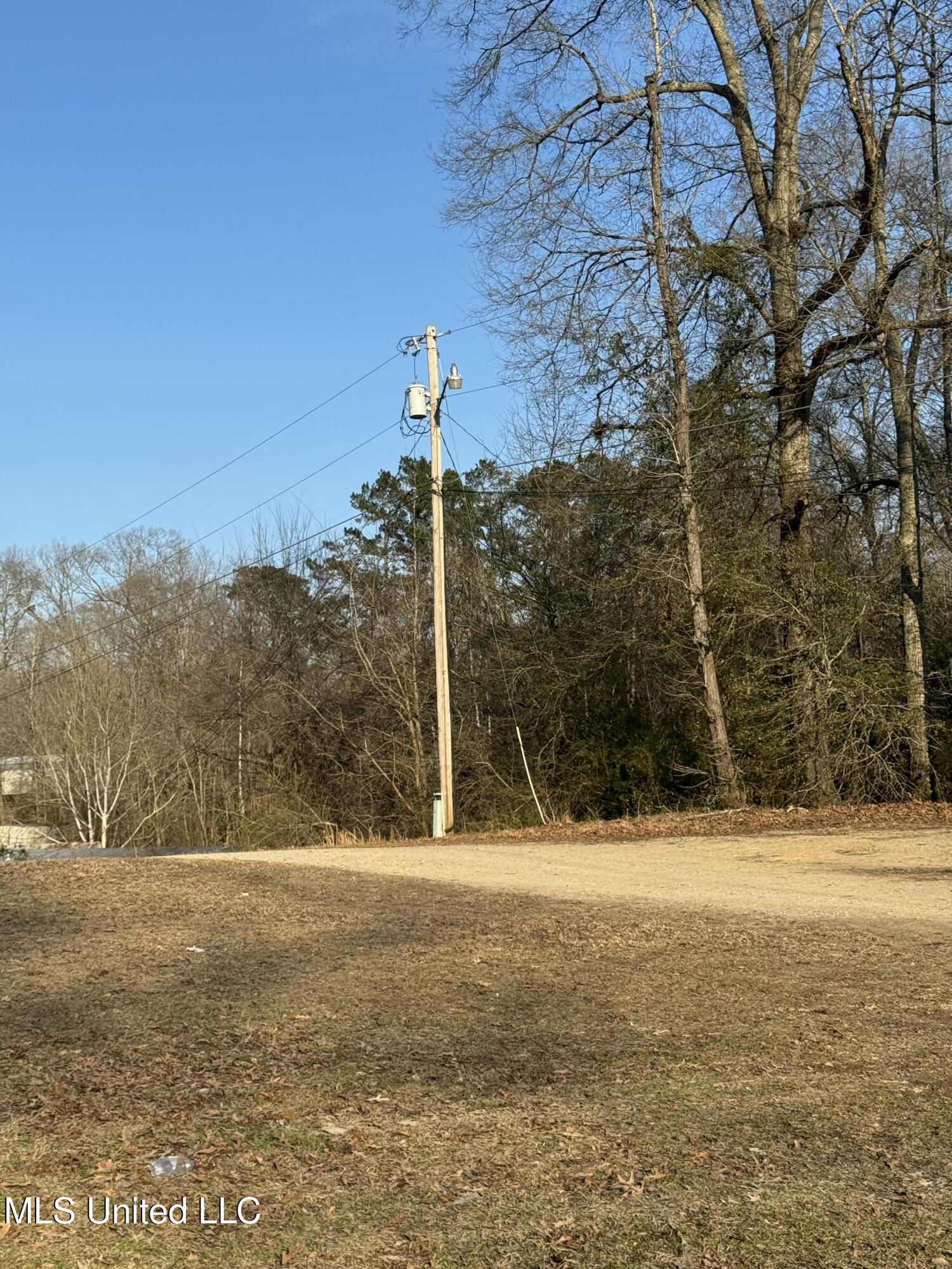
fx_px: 1760
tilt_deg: +5.8
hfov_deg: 30.3
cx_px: 476
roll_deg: +1.5
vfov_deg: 39.7
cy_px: 634
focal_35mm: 48
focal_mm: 6.76
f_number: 1.78
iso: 64
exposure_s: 1/3610
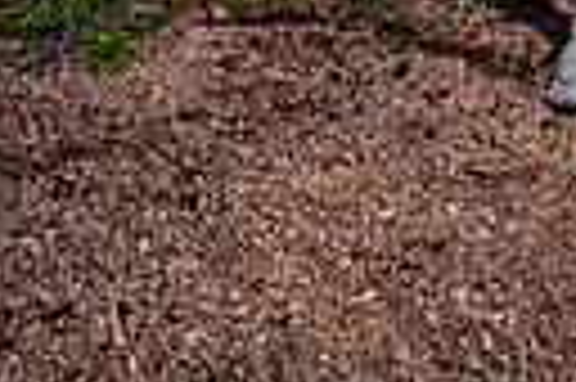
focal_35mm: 123
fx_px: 1965
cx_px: 630
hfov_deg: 16.2
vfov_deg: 9.5
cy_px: -611
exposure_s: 1/640
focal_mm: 35
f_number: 4
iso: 100
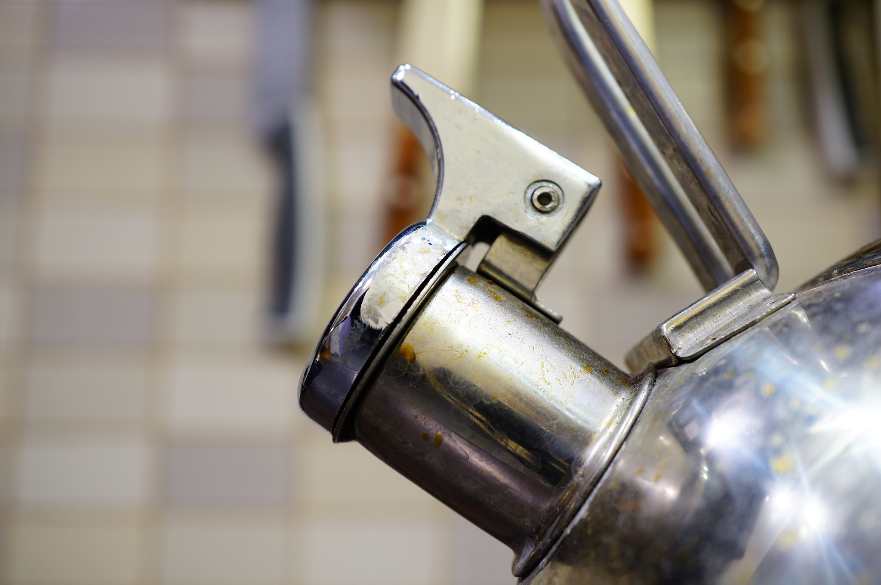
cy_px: 292
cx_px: 440
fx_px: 1100
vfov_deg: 29.8
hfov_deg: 43.6
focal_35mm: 45
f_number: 8
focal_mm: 30
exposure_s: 1/2.5
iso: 100
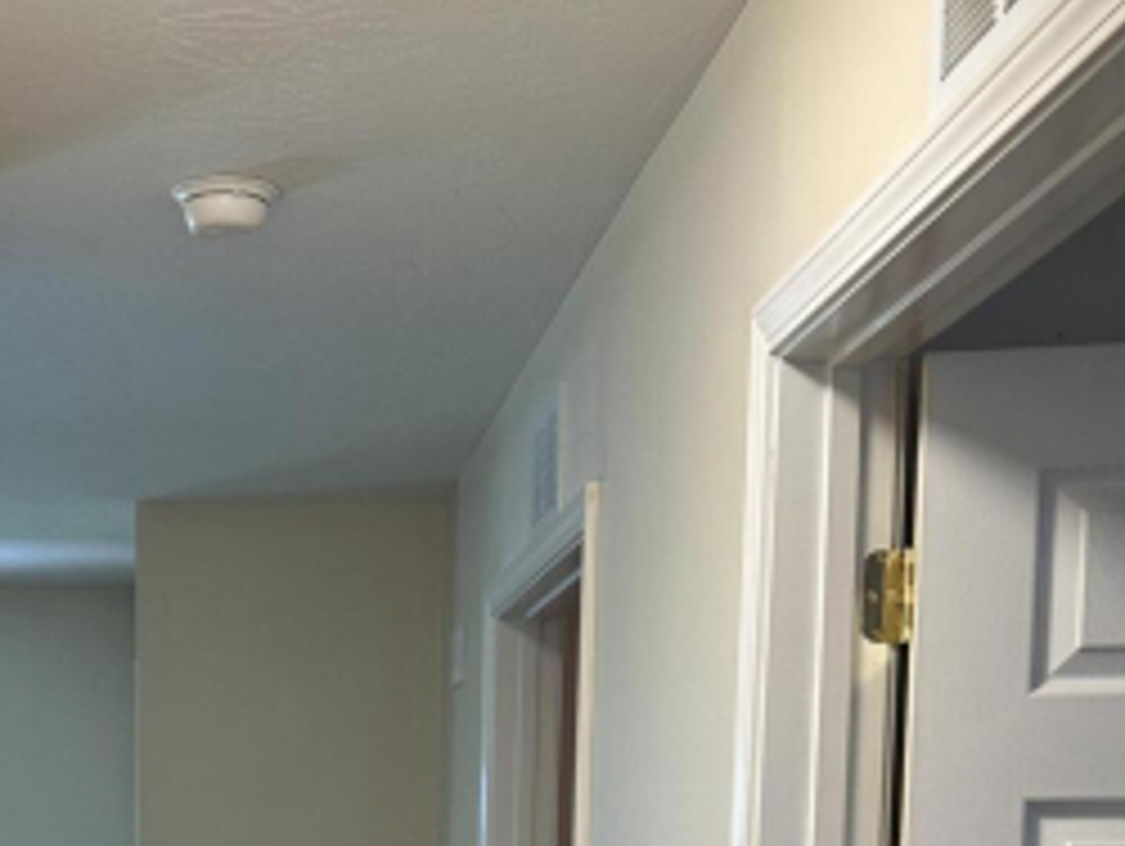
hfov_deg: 29.4
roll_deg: -0.8
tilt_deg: -6.9
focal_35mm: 64
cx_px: 198
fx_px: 2082
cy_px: 1109
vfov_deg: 20.8
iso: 125
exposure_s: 1/60
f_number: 1.78
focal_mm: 6.86
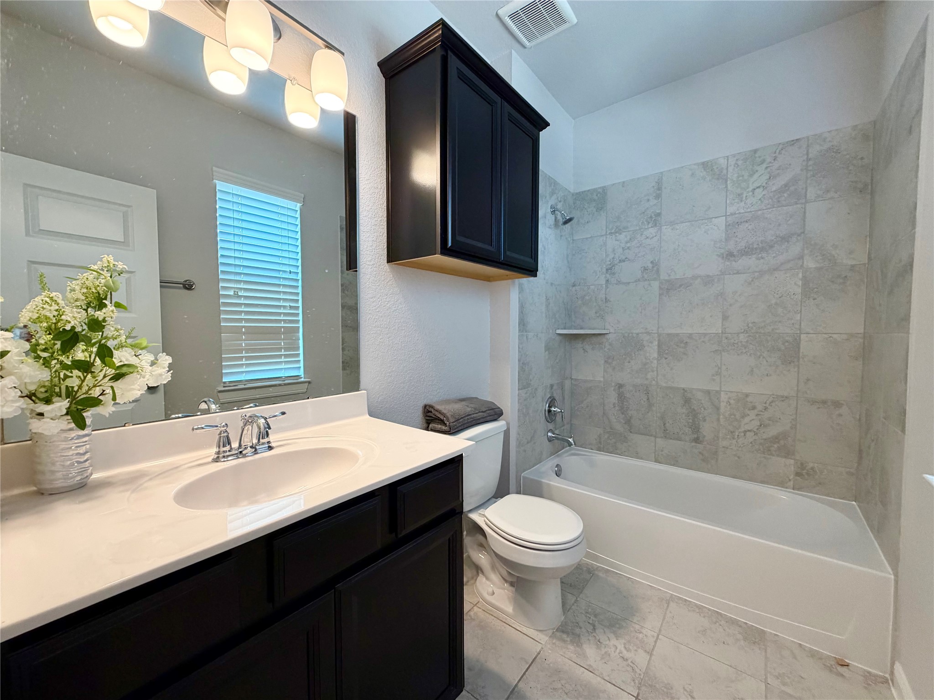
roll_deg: -0.1
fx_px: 378
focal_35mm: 14
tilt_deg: -3.0
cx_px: 467
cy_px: 350
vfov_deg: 85.7
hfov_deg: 102.1
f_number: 2.2
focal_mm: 2.22
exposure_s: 1/120
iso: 250
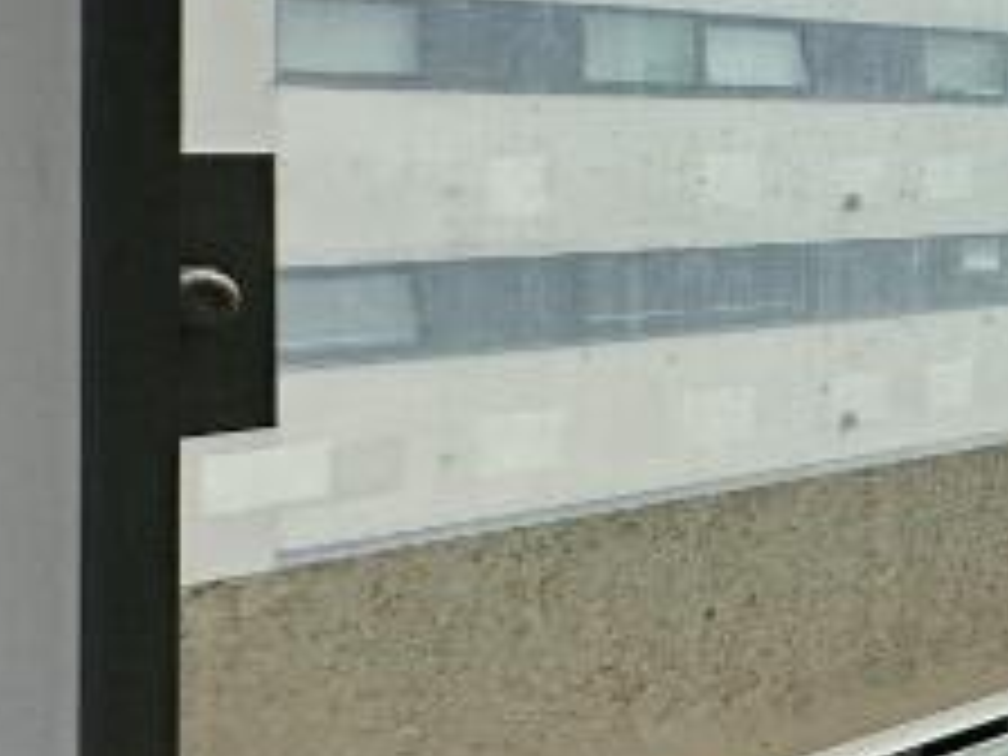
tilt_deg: -0.3
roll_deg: -1.0
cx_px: 2160
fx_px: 1864
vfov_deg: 22.7
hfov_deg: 17.5
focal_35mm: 64
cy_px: 166
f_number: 2.2
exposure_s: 1/1416
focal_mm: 2.22
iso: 50
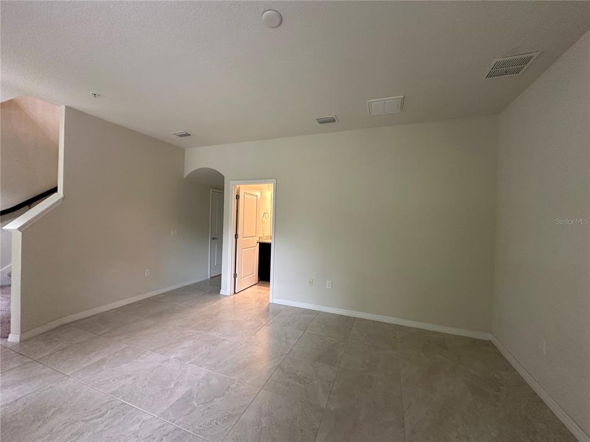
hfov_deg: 102.1
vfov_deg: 85.7
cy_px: 221
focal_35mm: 14
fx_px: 239
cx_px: 295
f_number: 2.2
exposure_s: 1/60
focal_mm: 2.22
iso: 200
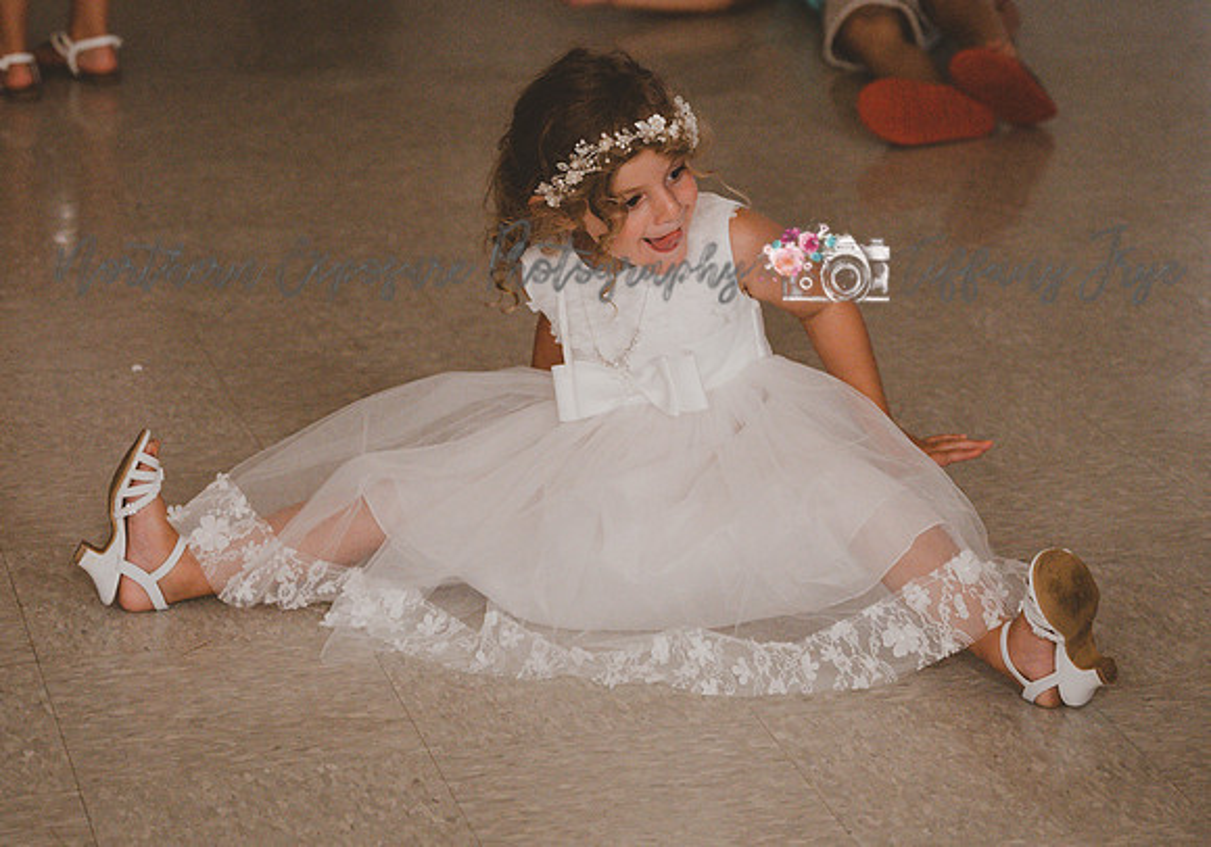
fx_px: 3962
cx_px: 633
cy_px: 429
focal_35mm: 116
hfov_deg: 17.4
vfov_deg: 12.2
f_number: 2.8
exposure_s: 1/125
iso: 2800
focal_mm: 70
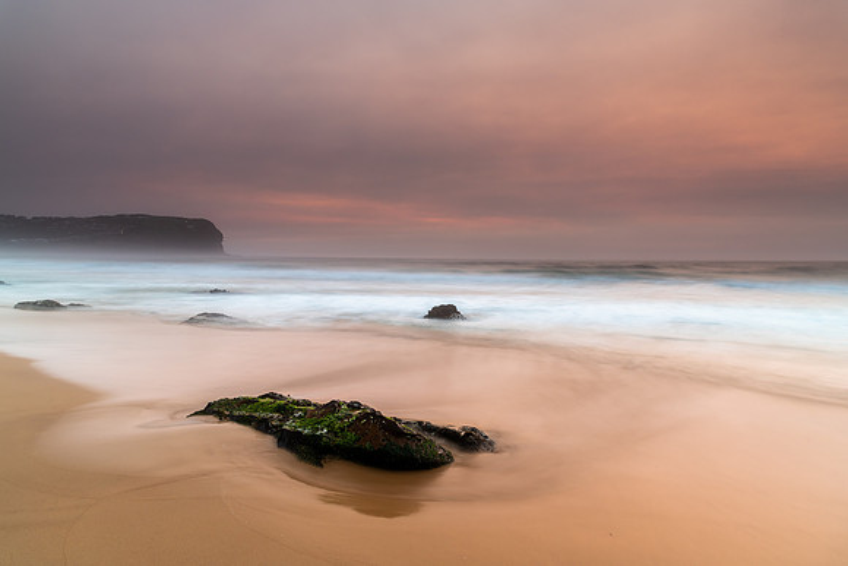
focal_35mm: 24
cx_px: 424
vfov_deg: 52.4
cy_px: 283
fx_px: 575
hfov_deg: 72.8
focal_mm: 24
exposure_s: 6
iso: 200
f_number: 8
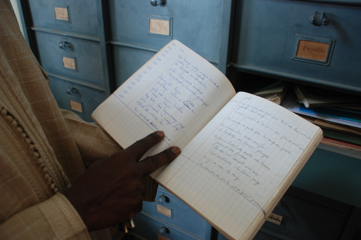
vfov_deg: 42.3
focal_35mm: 31
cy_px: 119
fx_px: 311
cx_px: 176
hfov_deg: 60.3
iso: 400
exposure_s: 1/15
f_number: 3.8
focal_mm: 20
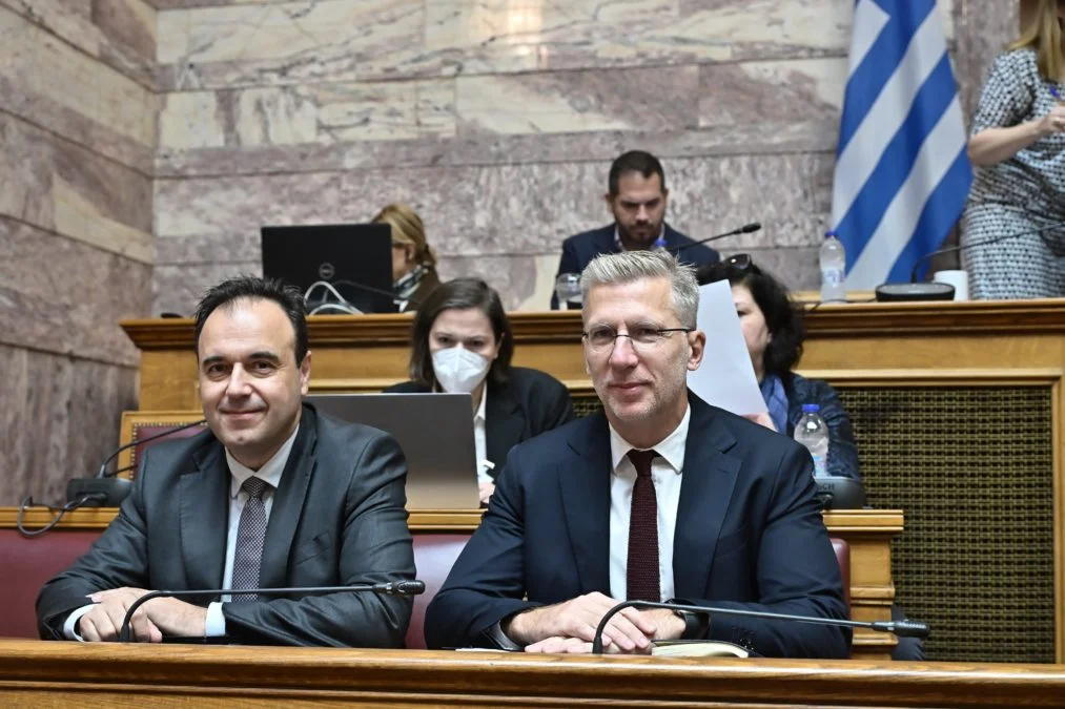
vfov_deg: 26.0
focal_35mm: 52
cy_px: 354
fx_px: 1538
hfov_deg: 38.2
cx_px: 532
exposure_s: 1/250
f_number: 4.5
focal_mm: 52
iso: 2500
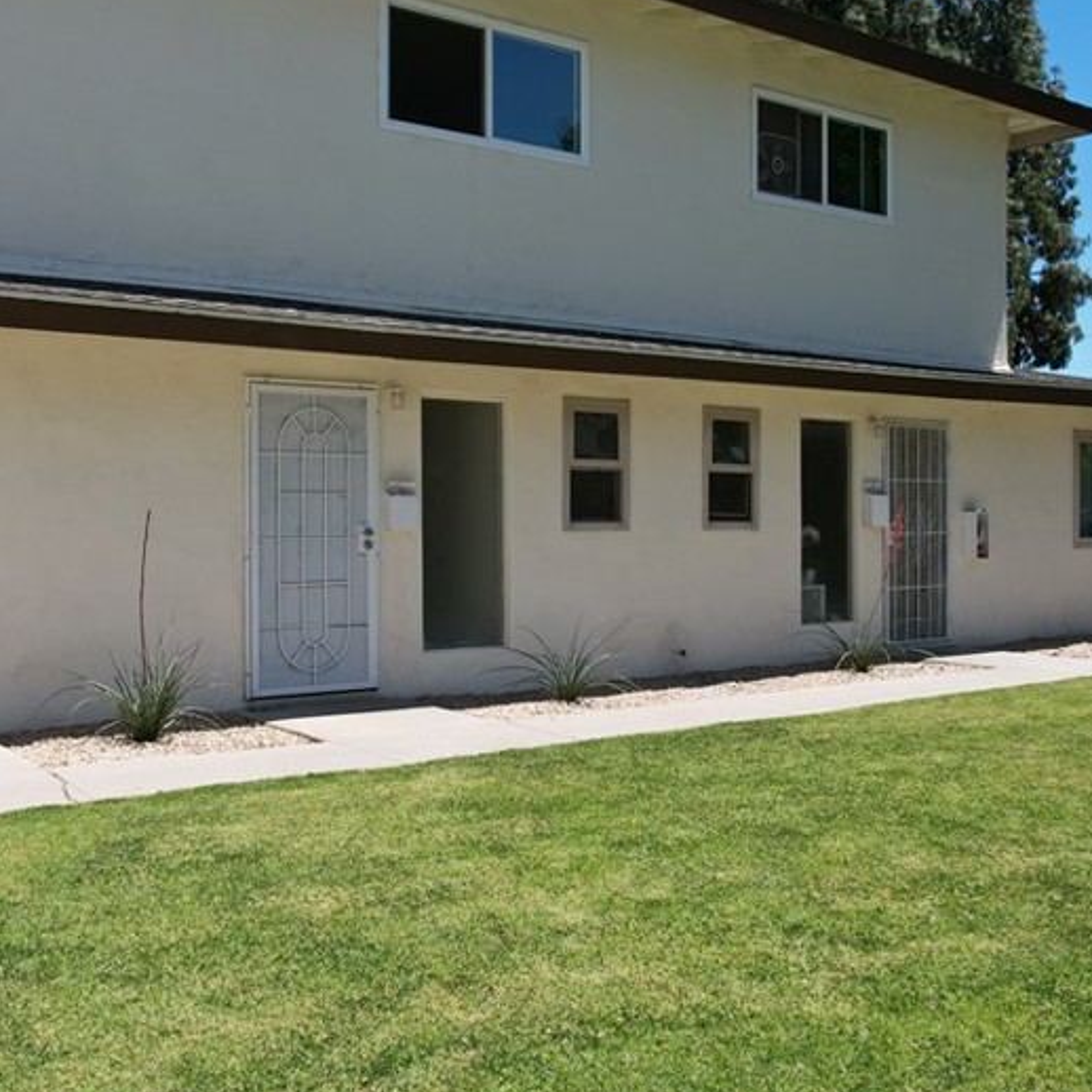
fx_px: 1321
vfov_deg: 44.9
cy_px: 526
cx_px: 533
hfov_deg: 44.9
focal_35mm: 37
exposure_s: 1/2000
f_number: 2.8
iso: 110
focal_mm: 8.38
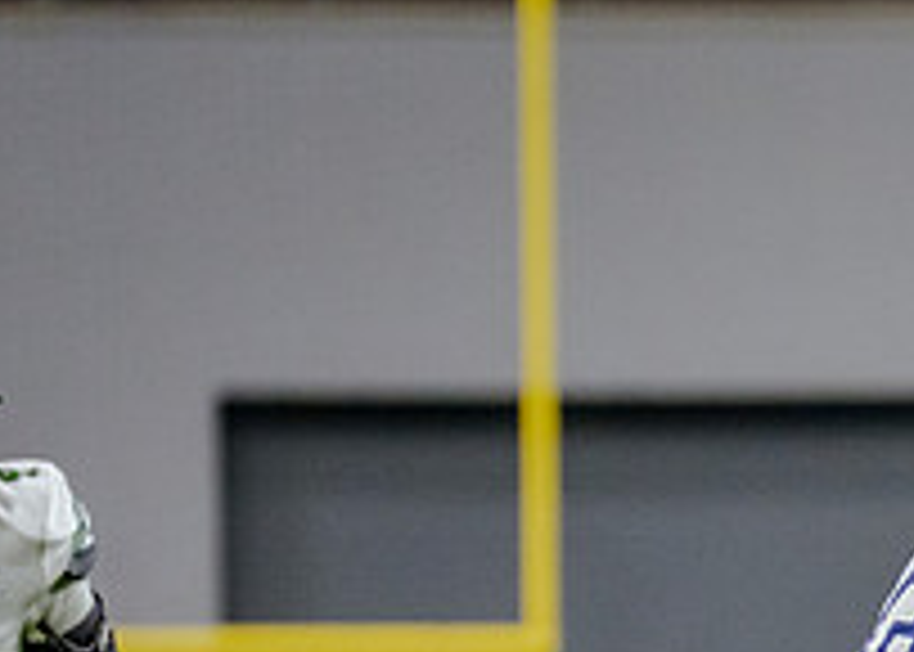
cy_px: 891
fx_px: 21571
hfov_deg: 2.4
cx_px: 1286
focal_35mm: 831
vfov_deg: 1.7
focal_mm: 200
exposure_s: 1/1250
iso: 3200
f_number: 2.8
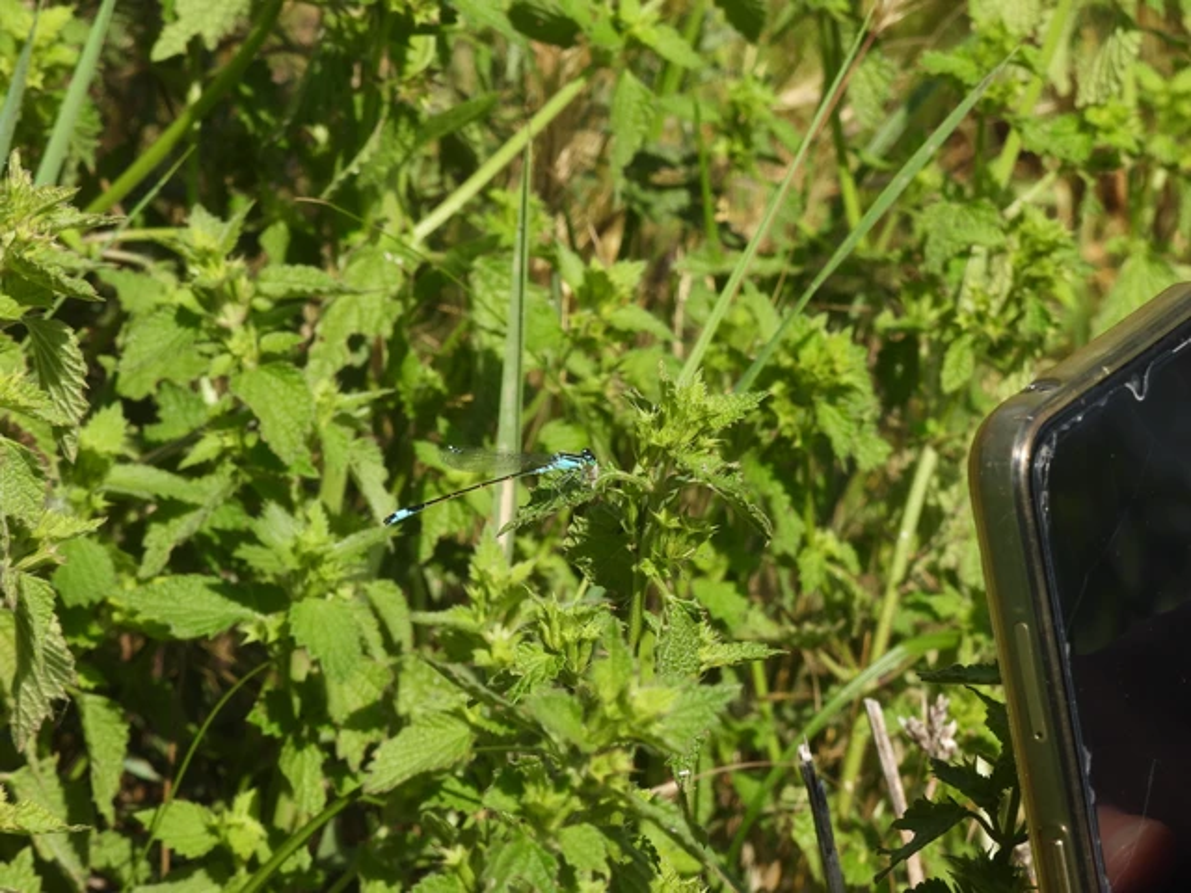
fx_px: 8946
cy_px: 446
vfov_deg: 5.7
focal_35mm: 260
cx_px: 596
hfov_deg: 7.6
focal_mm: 46.4
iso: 100
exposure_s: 1/320
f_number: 6.3
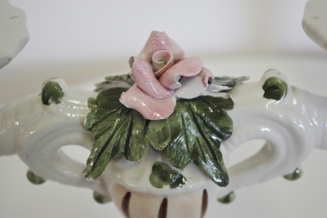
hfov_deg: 27.0
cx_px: 164
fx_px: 681
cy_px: 109
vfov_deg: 18.2
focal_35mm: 75
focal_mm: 50
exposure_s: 1/100
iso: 800
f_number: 5.6
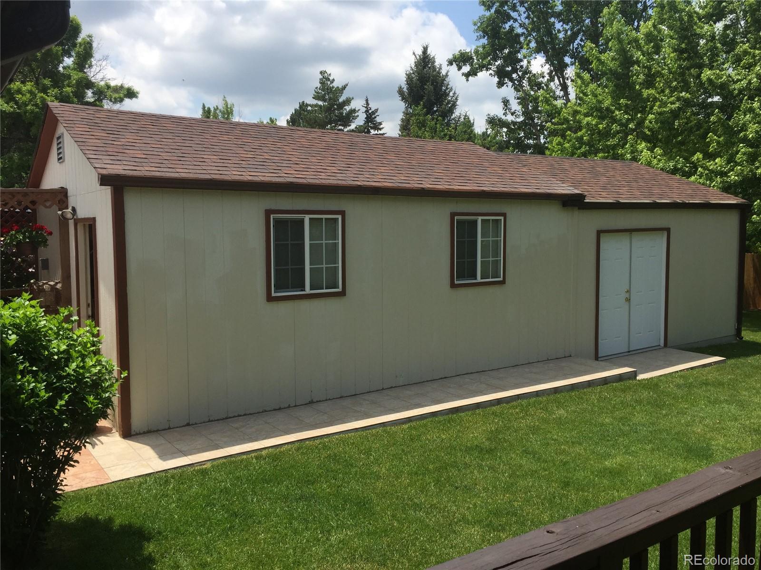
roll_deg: +0.1
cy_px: 285
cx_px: 380
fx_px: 638
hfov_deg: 61.7
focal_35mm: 29
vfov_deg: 48.2
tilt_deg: -3.7
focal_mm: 4.15
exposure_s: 1/1883
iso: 32
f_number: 2.2
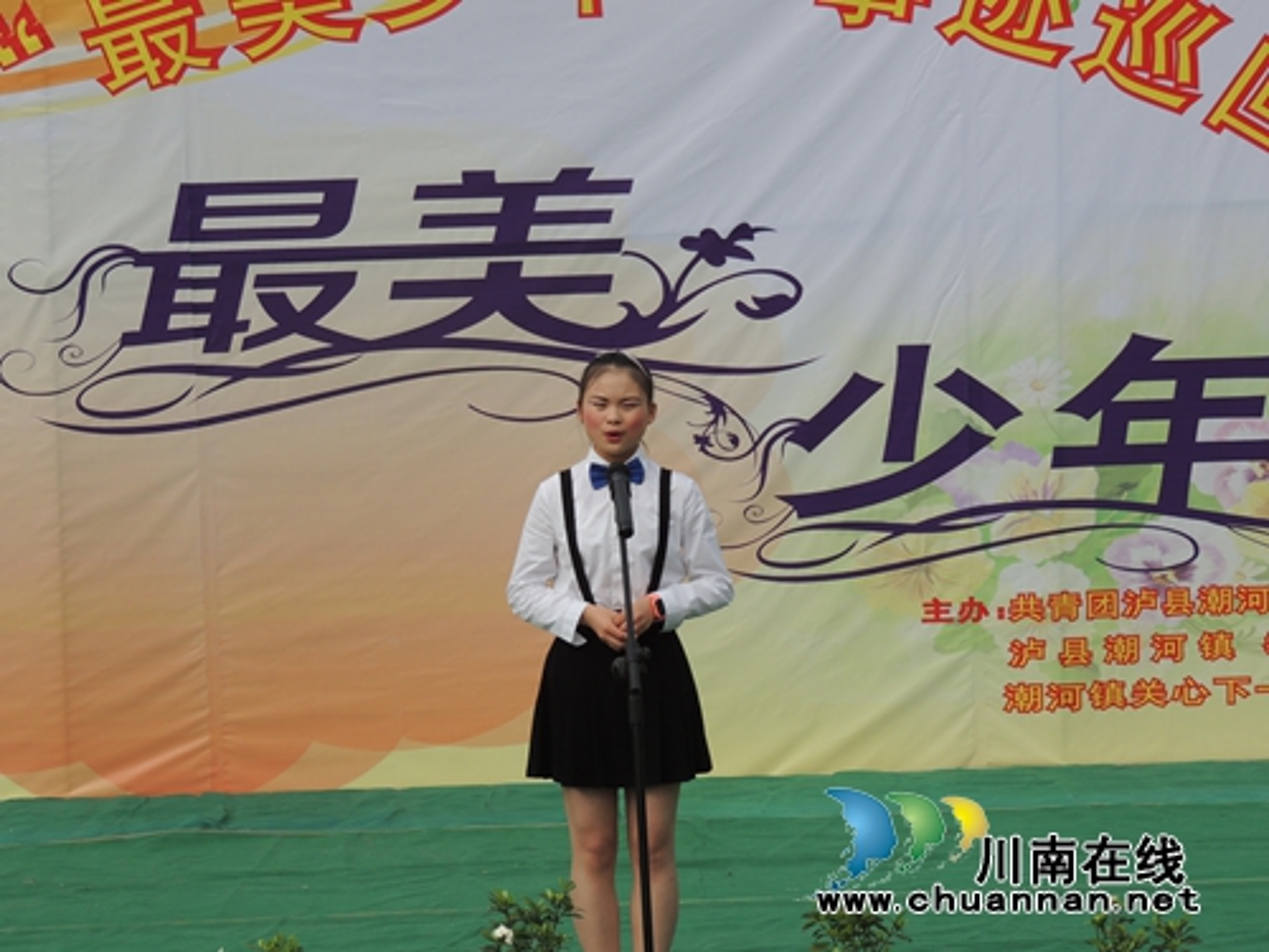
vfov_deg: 16.4
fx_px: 3299
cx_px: 634
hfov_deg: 21.8
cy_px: 476
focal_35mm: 90
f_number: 4.1
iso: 100
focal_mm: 16
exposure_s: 1/800
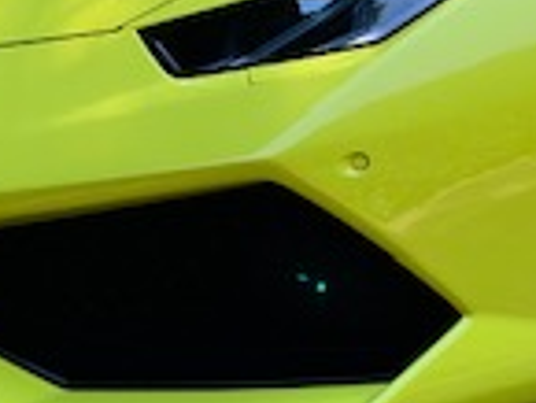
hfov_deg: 17.0
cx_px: 418
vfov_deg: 12.9
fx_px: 1782
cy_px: 111
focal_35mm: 115
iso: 25
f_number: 1.8
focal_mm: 4.25
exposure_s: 1/260
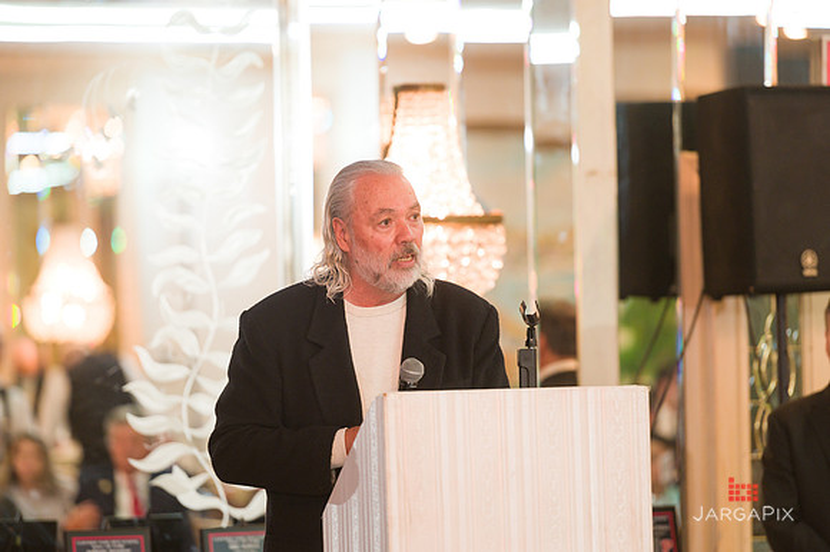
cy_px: 276
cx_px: 415
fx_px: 4608
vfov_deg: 6.9
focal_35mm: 200
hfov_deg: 10.3
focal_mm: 200
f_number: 3.2
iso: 1600
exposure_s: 1/125
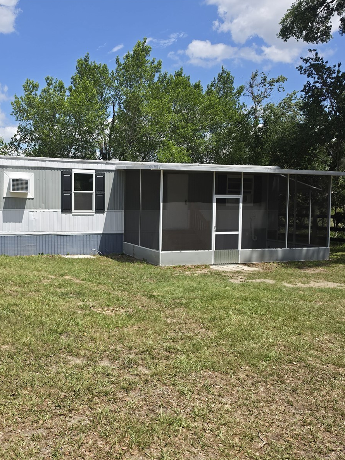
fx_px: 412
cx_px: 114
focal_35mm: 31
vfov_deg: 58.4
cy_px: 230
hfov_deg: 44.7
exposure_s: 1/3818
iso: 32
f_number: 1.4
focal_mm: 6.5
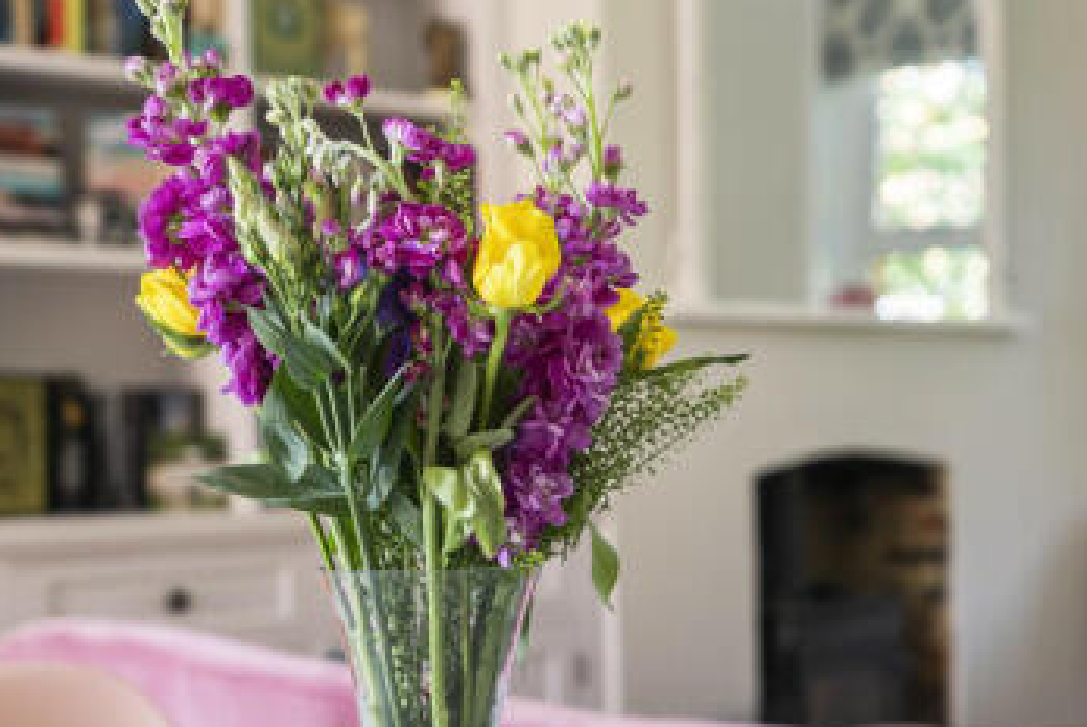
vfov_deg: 20.6
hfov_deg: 30.0
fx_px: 1994
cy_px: 428
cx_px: 816
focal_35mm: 66
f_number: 2.8
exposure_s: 1/60
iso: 400
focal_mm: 35
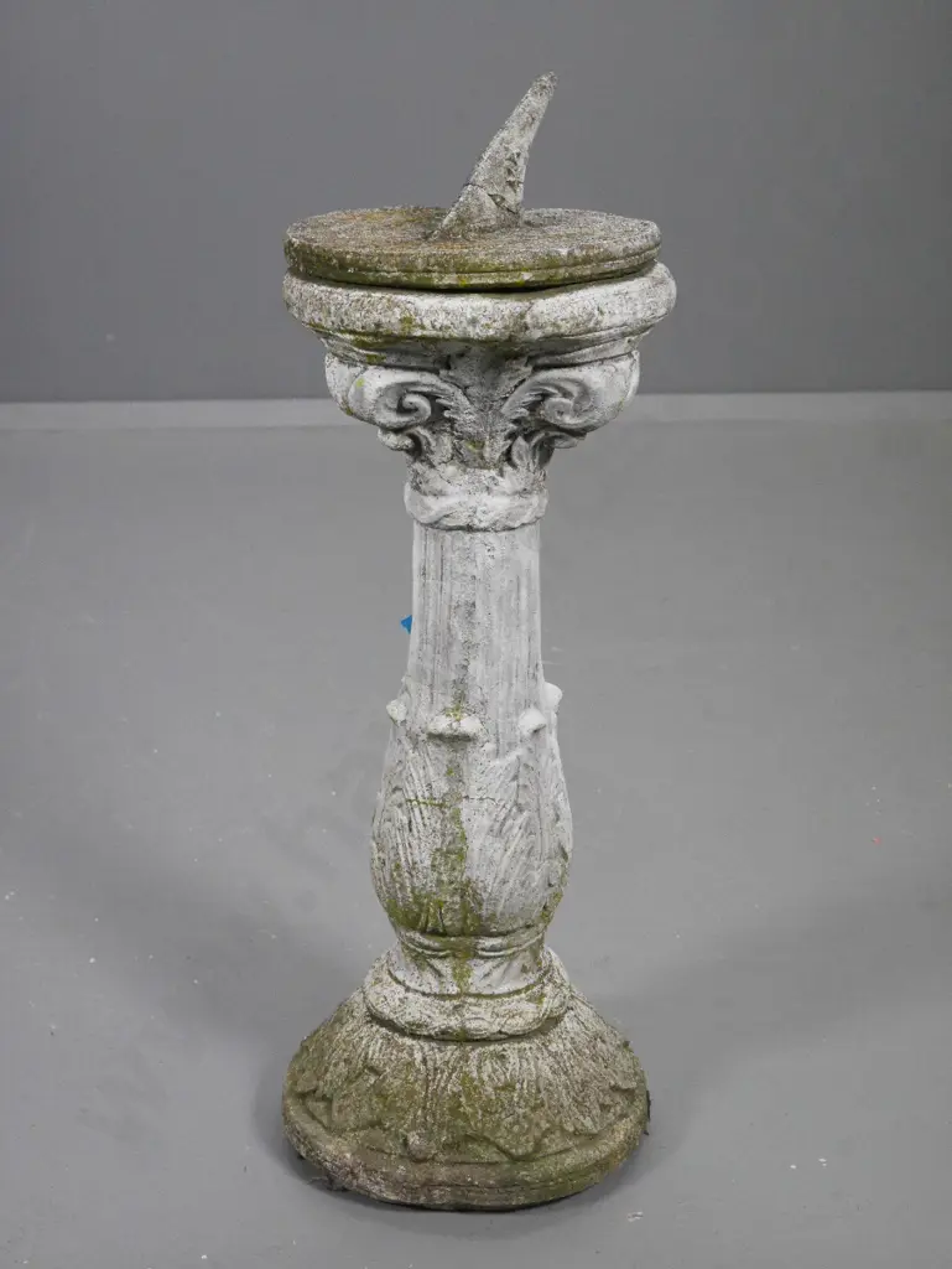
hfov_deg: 29.1
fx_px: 1832
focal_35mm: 50
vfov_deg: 38.2
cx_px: 476
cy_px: 634
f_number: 5.5
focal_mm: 25
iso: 3200
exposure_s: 1/200
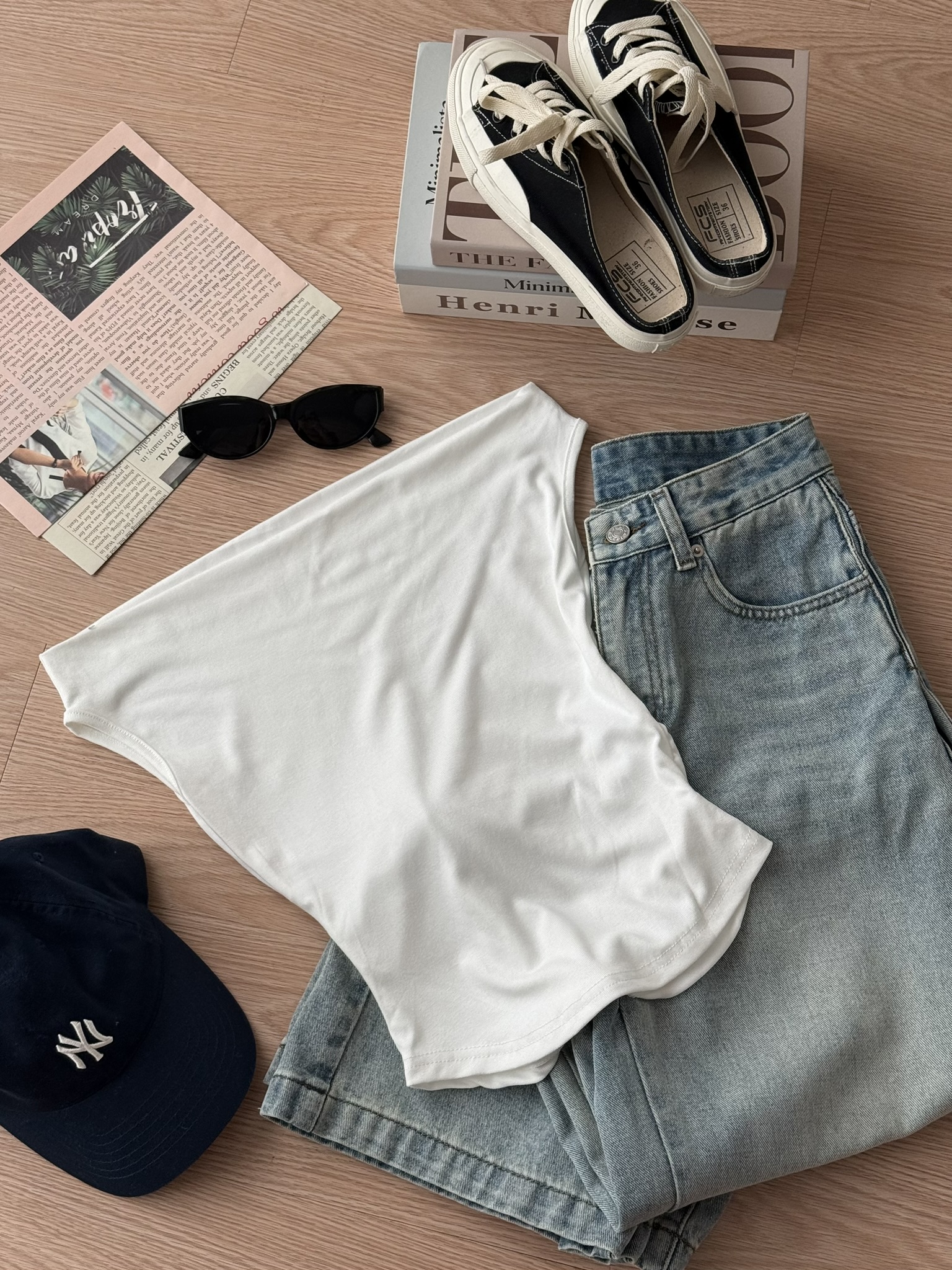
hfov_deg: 30.3
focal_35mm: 48
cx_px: 476
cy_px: 635
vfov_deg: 39.7
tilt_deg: -72.4
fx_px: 1760
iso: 80
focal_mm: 6.76
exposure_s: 1/121
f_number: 1.78
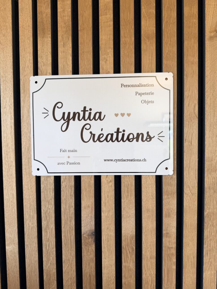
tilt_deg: -2.4
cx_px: 108
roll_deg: +1.2
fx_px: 201
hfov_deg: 56.8
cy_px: 144
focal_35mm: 24
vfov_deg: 71.6
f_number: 1.78
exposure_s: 1/121
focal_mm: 6.76
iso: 64
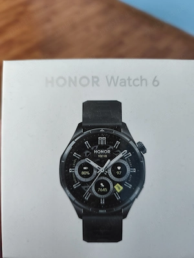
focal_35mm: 23
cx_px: 97
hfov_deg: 58.9
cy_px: 129
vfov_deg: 73.9
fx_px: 172
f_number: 1.65
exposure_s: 1/33.3
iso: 1600
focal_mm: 6.14
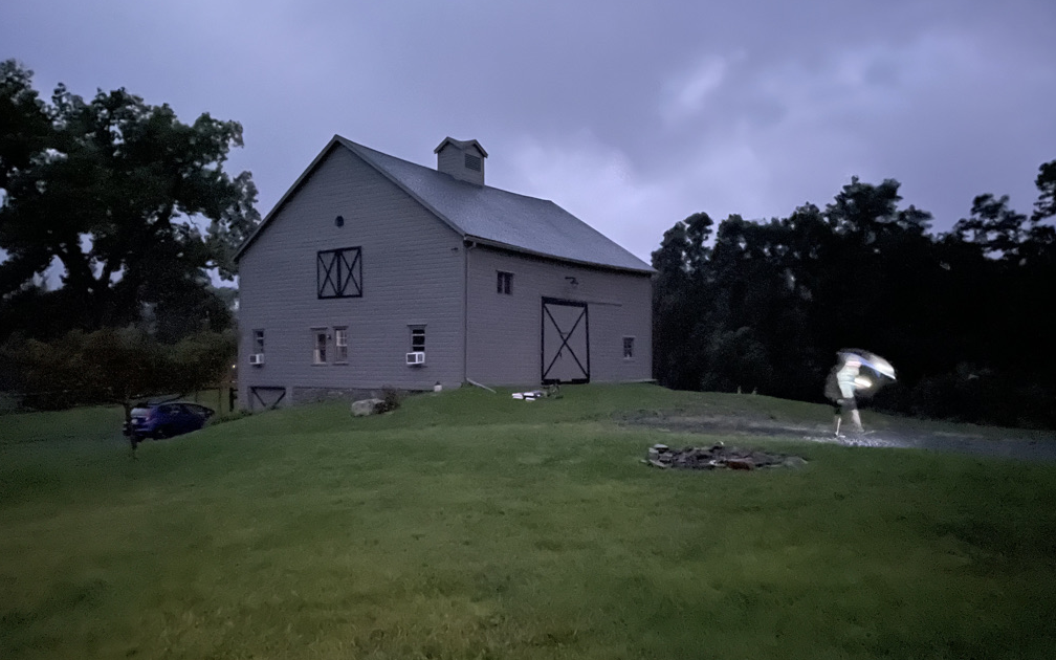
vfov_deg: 44.5
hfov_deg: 66.5
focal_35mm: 28
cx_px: 530
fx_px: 806
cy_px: 364
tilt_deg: -0.1
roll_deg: +0.2
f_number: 1.6
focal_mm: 4.2
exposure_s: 1/4
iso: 3200
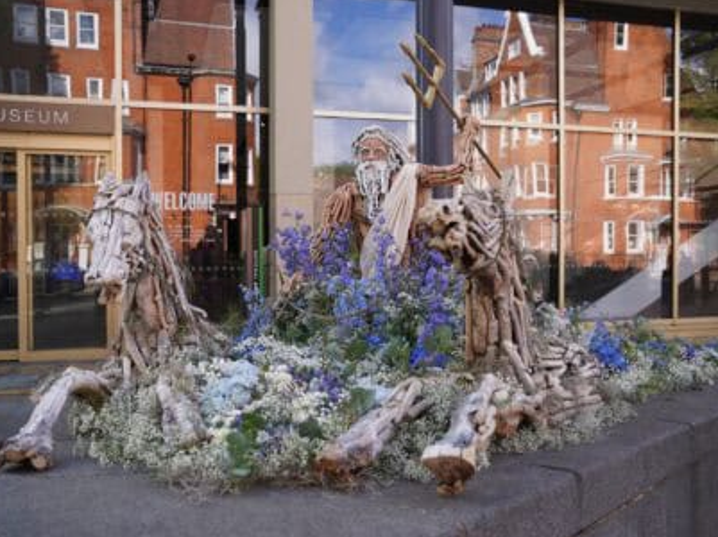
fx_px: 684
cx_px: 360
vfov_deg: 42.9
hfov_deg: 55.4
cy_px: 267
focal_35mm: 33
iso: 100
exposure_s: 1/160
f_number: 4.5
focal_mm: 30
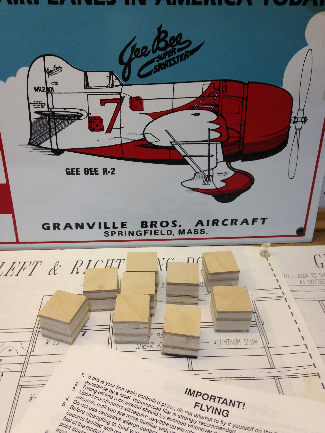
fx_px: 413
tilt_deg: -33.8
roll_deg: -0.3
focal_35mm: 33
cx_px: 162
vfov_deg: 55.4
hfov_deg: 42.9
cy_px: 216
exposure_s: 1/30
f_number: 2.4
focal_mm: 4.12
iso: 50
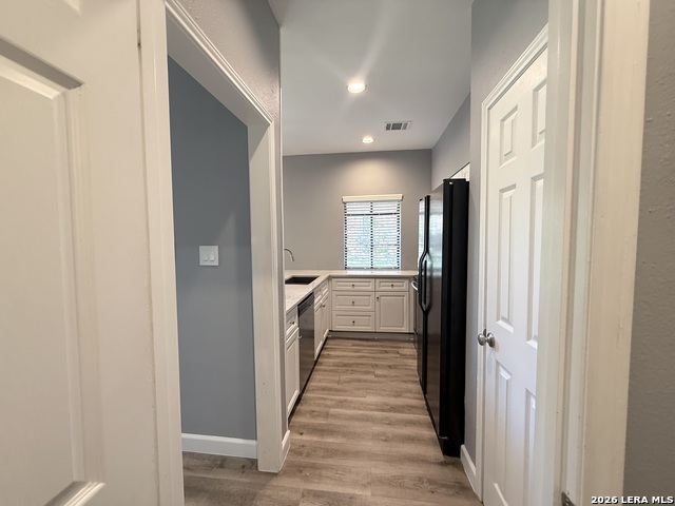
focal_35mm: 14
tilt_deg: -2.1
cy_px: 253
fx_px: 273
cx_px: 338
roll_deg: +0.3
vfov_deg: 85.7
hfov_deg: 102.1
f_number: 2.2
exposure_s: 1/60
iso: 250
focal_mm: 2.22
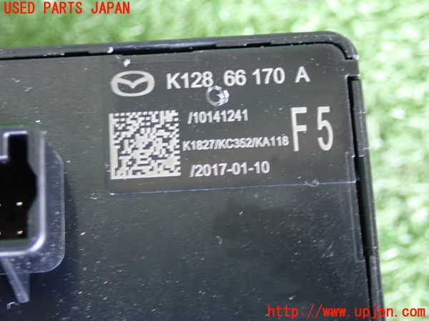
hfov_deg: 27.4
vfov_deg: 20.7
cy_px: 160
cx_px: 214
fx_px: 880
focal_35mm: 71
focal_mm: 12.73
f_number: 3.9
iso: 1000
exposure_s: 1/15
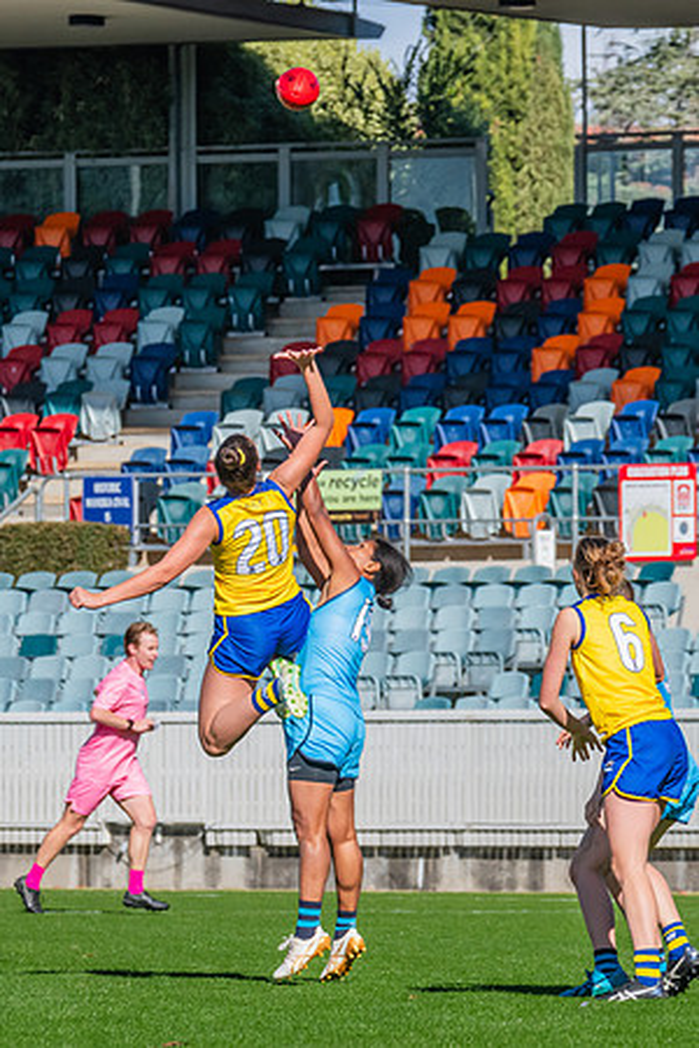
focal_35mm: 470
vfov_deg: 4.4
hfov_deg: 2.9
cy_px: 553
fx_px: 13687
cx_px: 260
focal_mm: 290
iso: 800
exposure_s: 1/1250
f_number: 13
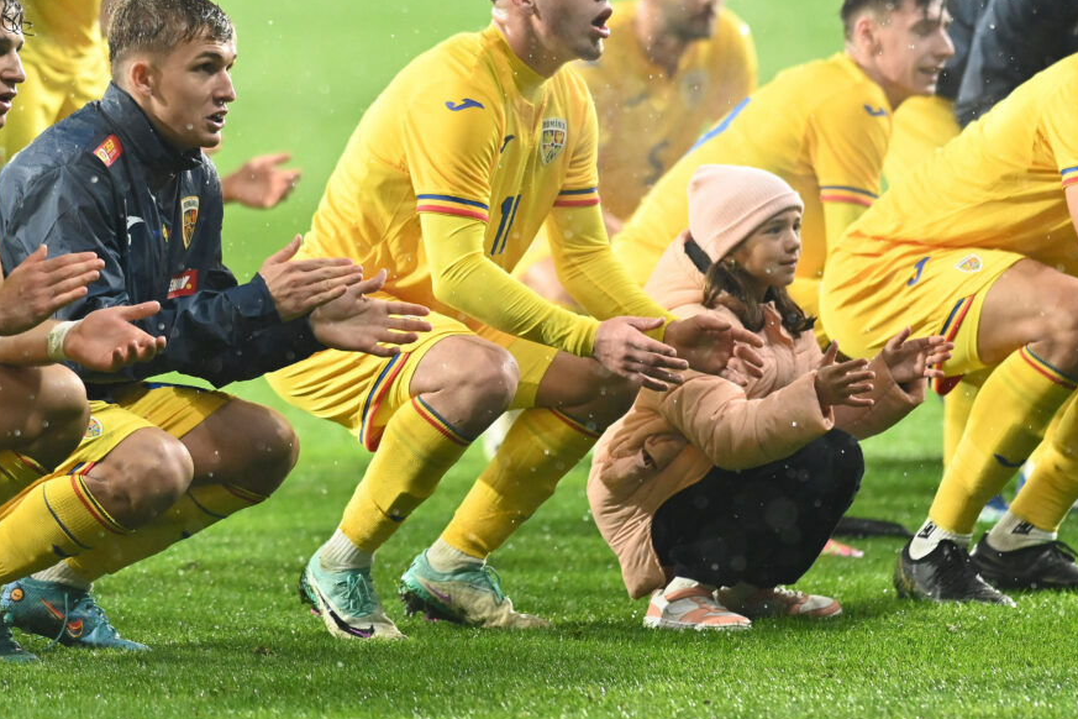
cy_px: 186
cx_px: 405
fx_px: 14402
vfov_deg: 2.9
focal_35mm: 481
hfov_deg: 4.3
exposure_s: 1/1600
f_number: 4
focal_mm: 300
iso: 4000
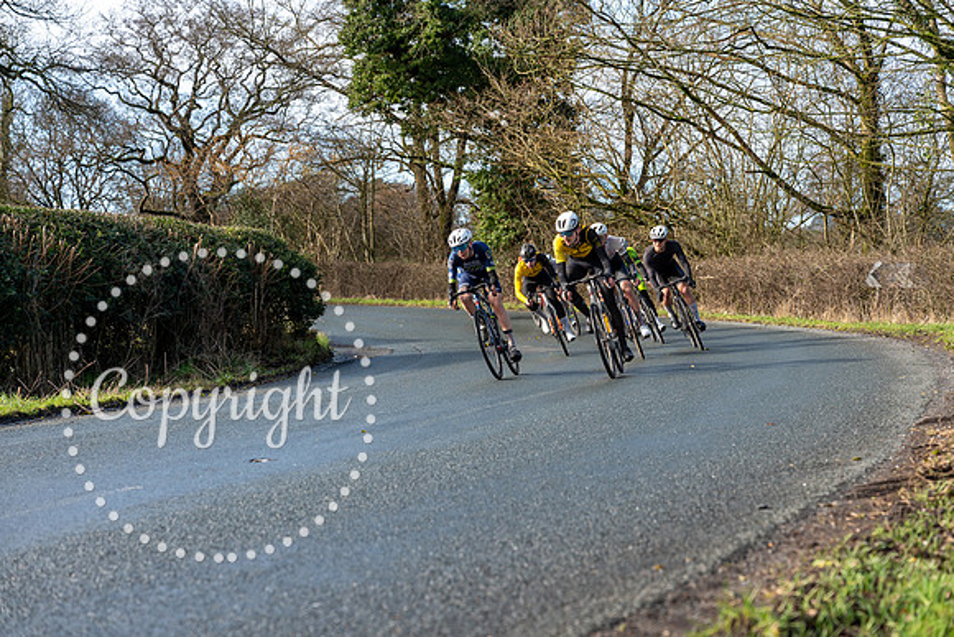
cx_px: 477
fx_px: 1855
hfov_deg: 28.8
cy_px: 318
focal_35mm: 70
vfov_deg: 19.5
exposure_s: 1/1000
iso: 400
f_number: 4
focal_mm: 70
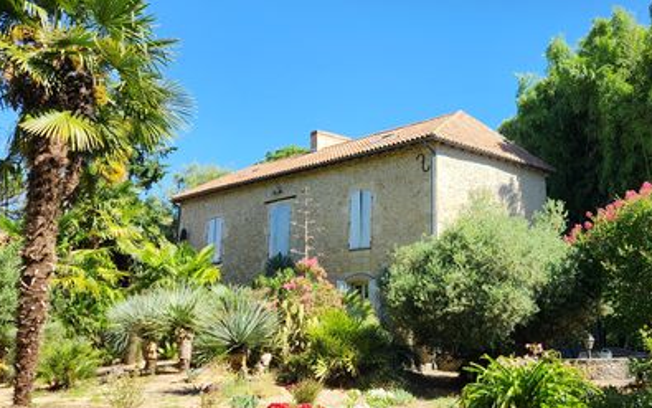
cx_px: 416
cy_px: 211
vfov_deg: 34.4
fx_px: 658
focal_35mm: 37
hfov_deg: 52.1
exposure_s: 1/688
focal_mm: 5.4
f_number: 1.8
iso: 20
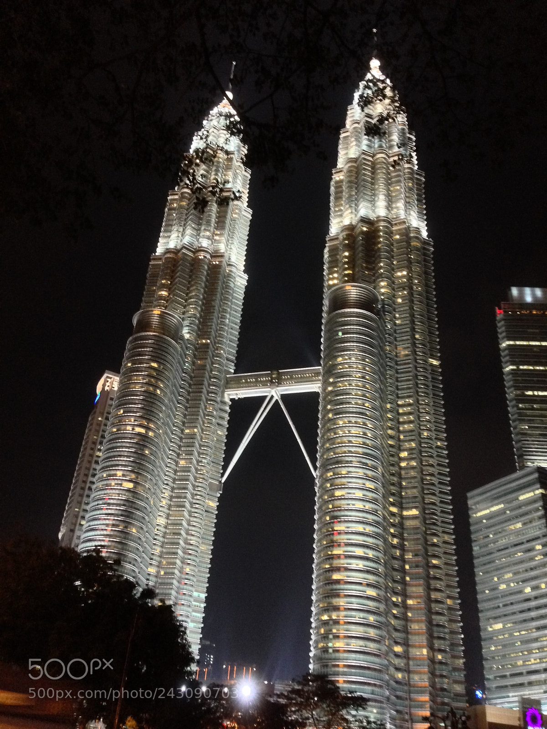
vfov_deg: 55.4
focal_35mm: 33
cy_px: 364
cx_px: 274
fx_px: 695
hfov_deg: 42.9
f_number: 2.4
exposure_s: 1/15
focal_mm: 4.12
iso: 500
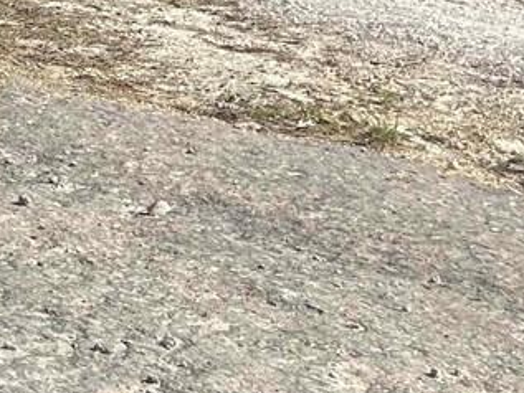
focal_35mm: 126
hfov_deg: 13.7
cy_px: -203
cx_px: -463
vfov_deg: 11.3
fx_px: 1908
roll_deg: -1.7
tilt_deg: -8.2
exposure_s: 1/3663
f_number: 1.6
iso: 32
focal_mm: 5.1
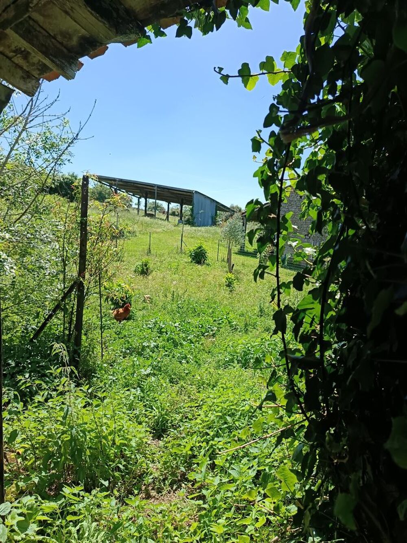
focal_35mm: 24
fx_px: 376
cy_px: 272
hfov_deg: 56.8
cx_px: 204
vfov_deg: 71.6
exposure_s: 1/468
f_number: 1.75
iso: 100
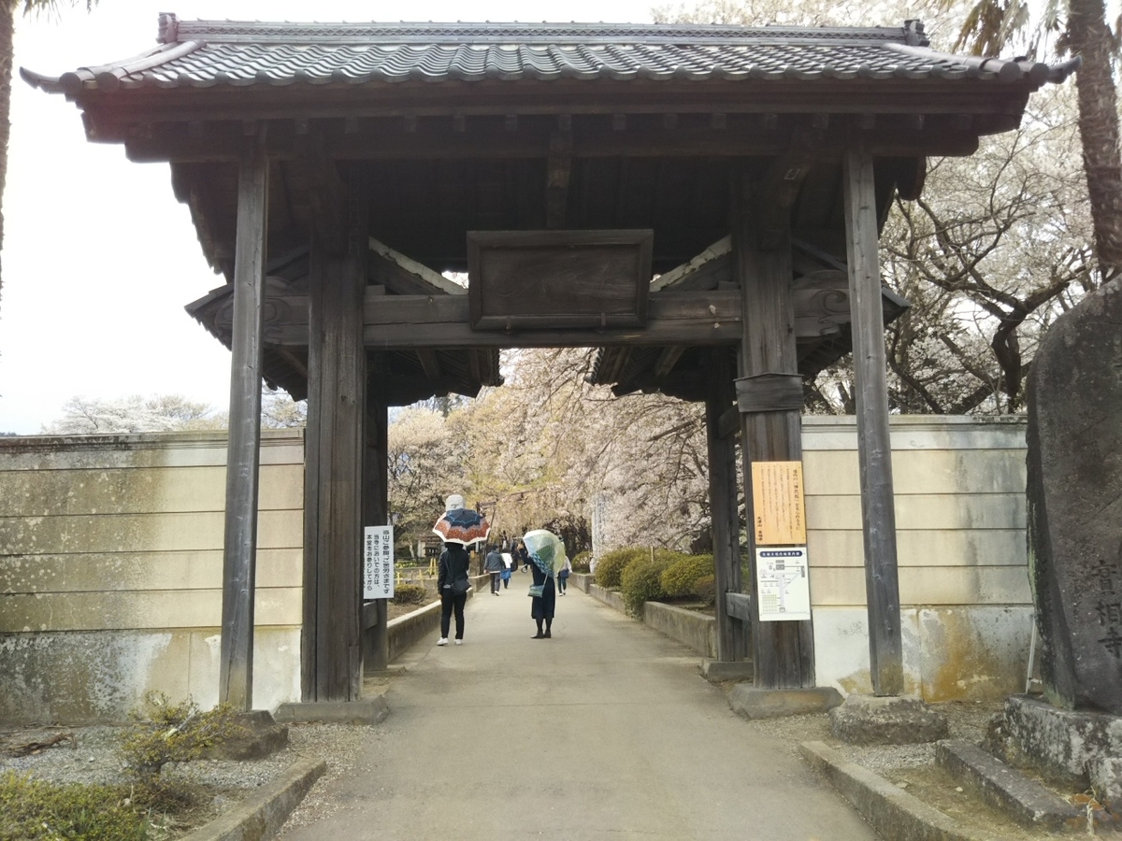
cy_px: 420
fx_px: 972
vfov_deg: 46.8
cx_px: 561
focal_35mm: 30
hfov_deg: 60.0
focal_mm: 4
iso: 25
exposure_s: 1/260
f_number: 2.2
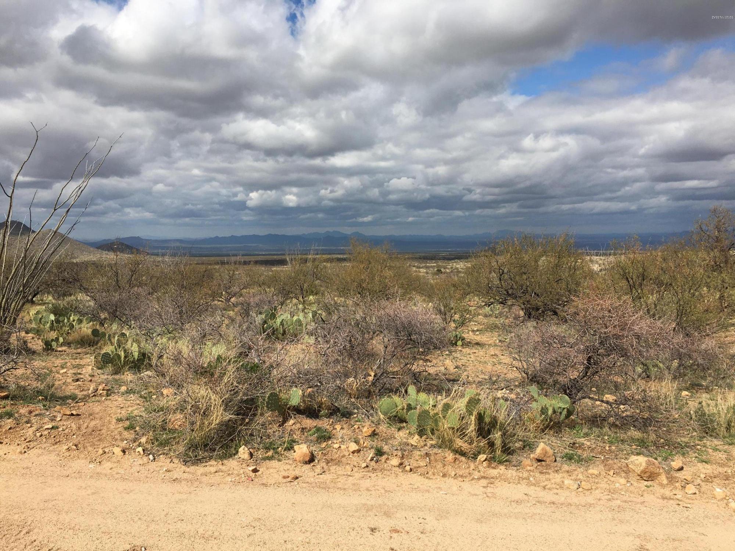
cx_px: 368
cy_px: 276
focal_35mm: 29
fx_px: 616
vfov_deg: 48.2
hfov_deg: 61.7
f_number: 2.2
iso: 25
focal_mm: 4.15
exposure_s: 1/2849
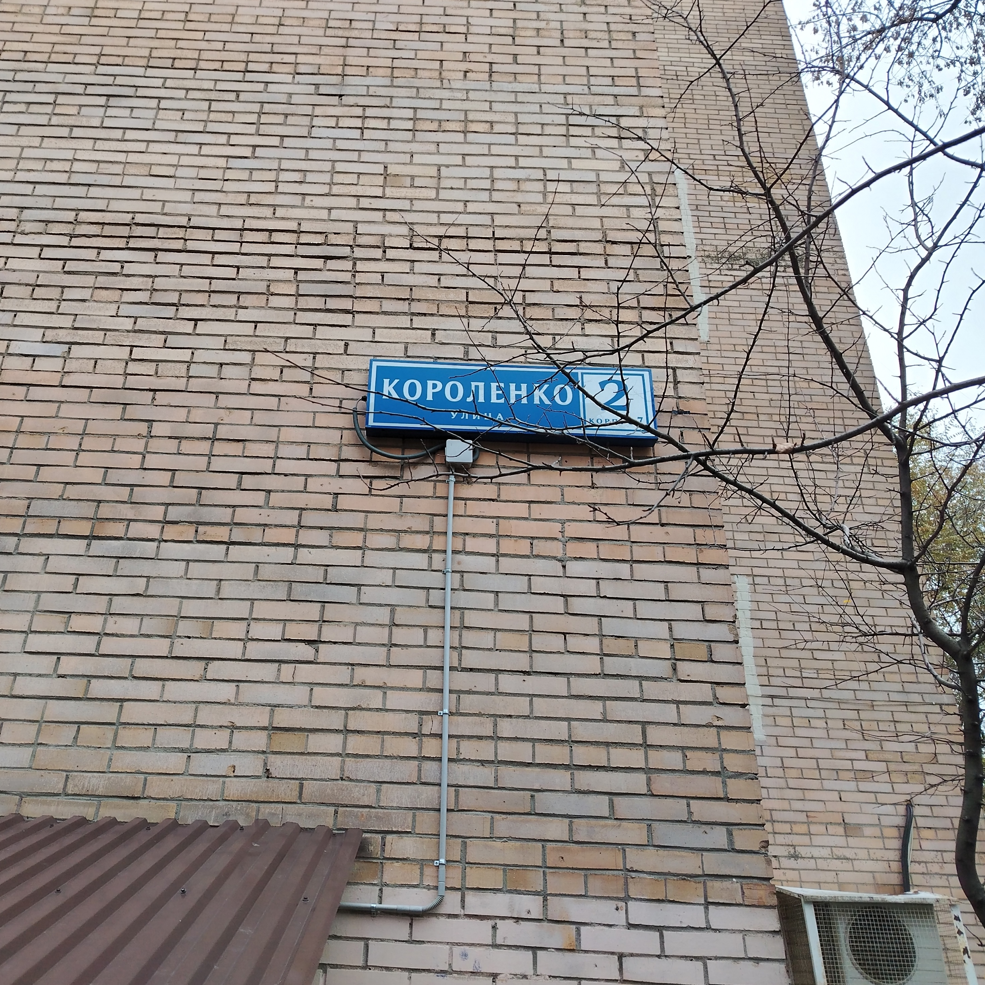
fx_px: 934
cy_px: 491
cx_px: 435
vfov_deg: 55.6
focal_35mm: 29
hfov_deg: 55.5
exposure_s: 1/138
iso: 100
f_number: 1.75
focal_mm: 5.25
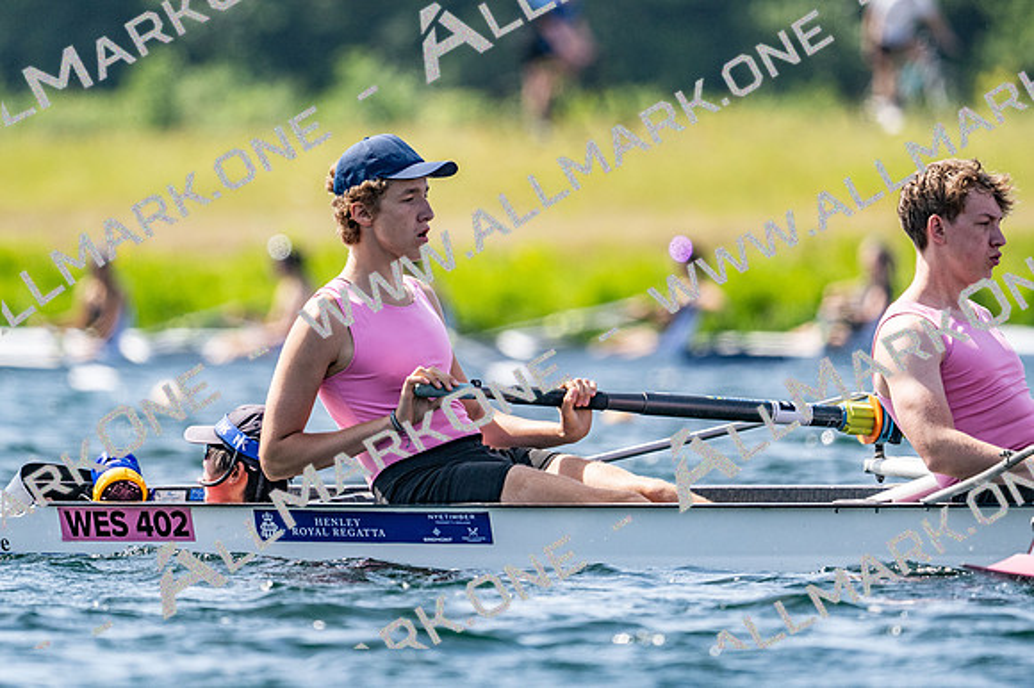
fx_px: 17223
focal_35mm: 600
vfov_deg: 2.3
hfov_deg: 3.4
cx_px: 517
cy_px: 344
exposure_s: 1/2500
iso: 320
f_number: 4.5
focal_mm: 400
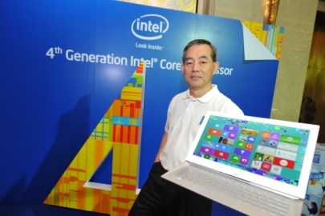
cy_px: 108
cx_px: 162
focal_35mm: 20
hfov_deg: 84.0
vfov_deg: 61.9
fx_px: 181
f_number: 5
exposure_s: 1/40
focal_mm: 20
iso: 800
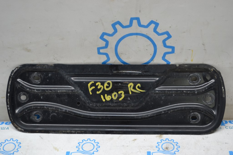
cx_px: 116
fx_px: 388
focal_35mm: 60
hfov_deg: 33.4
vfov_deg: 22.6
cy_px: 78
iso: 560
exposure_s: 1/60
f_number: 5.3
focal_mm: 40
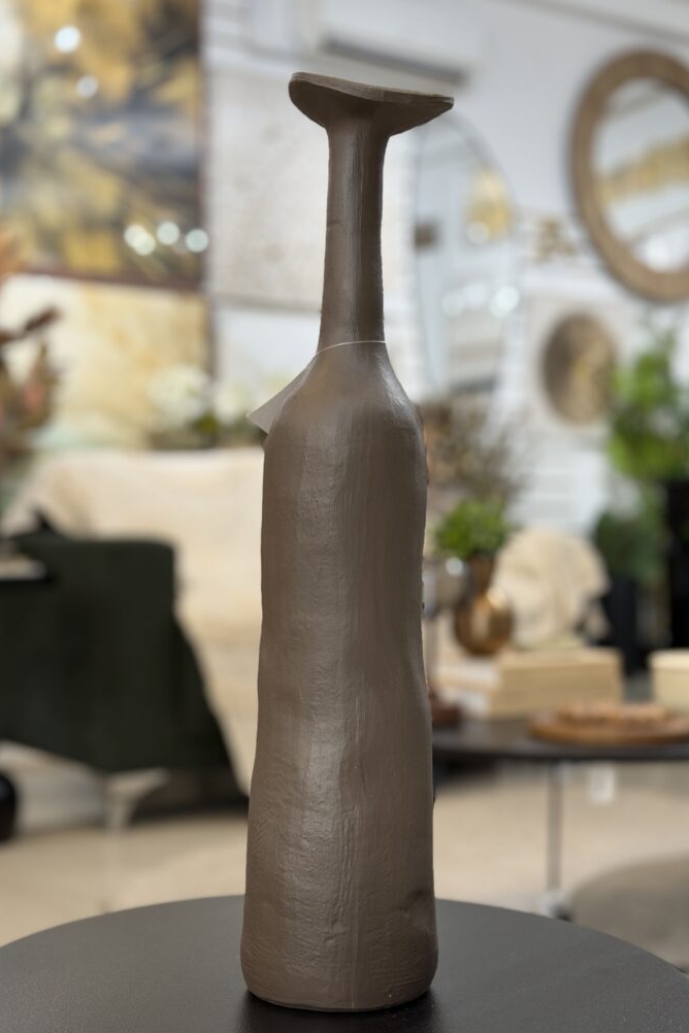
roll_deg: +0.3
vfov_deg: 38.9
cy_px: 521
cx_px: 334
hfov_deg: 26.5
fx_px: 1464
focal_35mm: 51
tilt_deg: -0.4
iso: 100
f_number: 1.78
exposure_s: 1/60
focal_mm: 6.76
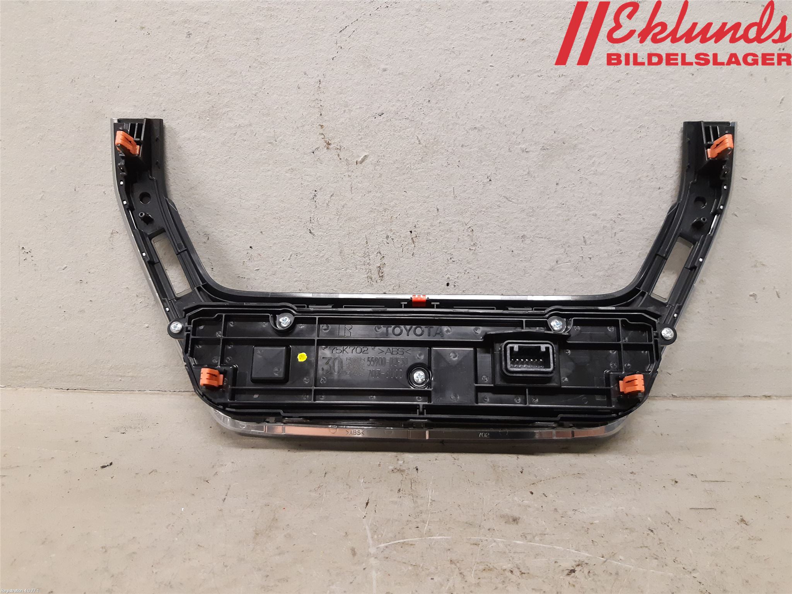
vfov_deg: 53.1
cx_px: 396
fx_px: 595
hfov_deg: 67.3
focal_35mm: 26
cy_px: 297
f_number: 1.7
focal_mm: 3.93
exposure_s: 1/50
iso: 250
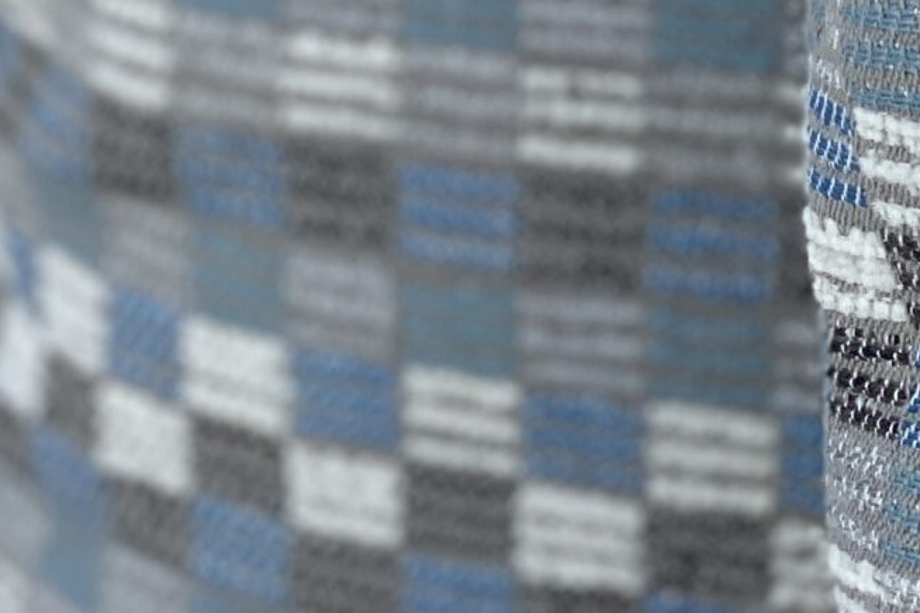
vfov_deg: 6.3
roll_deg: +0.1
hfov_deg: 9.7
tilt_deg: -15.9
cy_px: -658
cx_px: 578
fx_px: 5416
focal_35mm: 212
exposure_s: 1/856
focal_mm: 6
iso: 20
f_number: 2
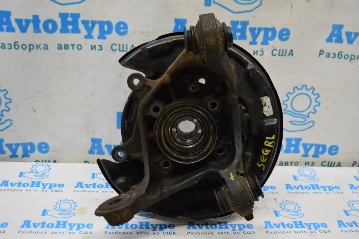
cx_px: 180
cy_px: 120
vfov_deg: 29.8
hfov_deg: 43.6
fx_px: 448
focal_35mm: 45
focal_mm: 30
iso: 3200
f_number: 4.2
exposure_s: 1/320
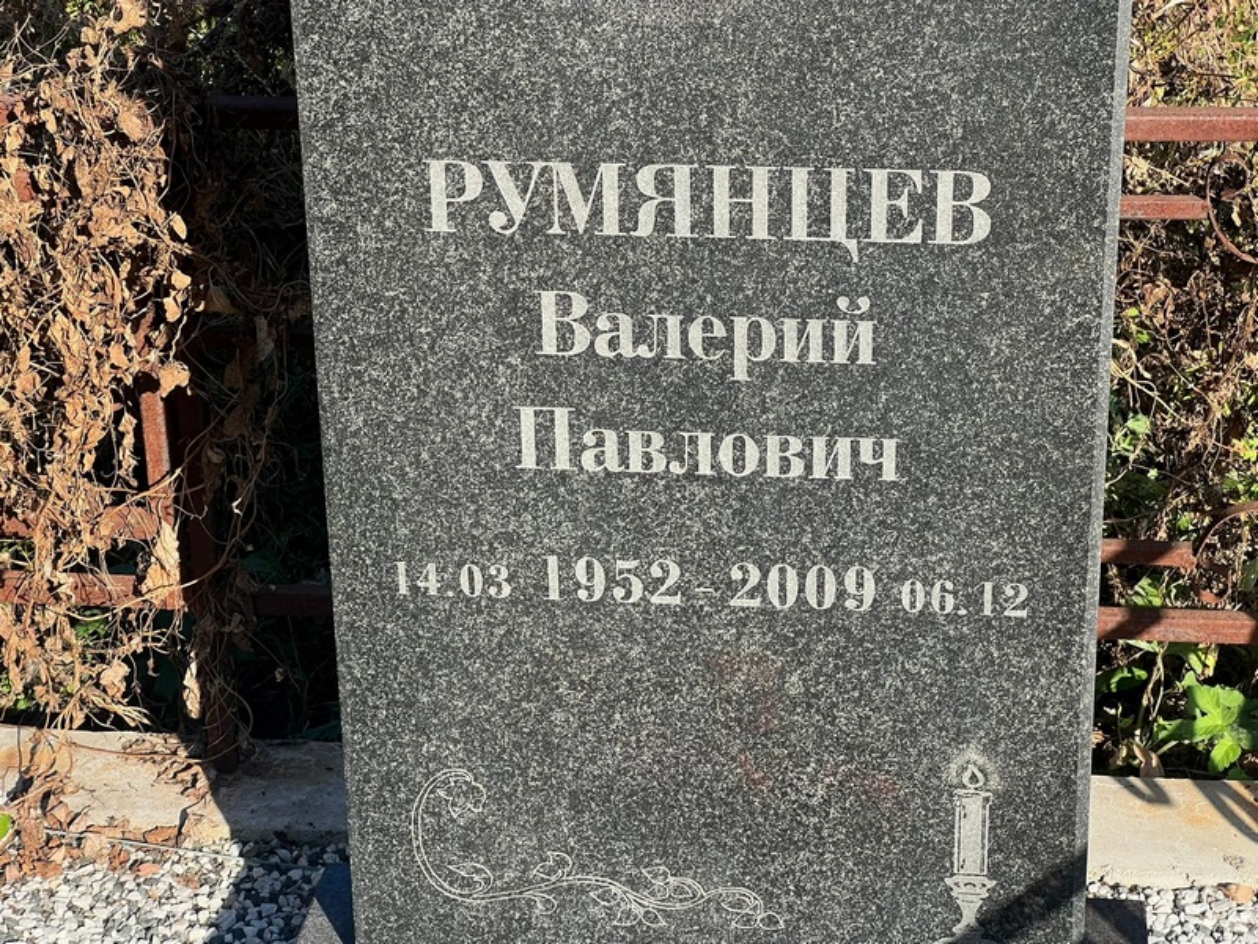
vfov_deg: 19.1
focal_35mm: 77
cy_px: 472
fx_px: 2798
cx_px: 629
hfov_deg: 25.3
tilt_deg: -24.6
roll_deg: +1.5
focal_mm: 9
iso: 32
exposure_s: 1/281
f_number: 2.8
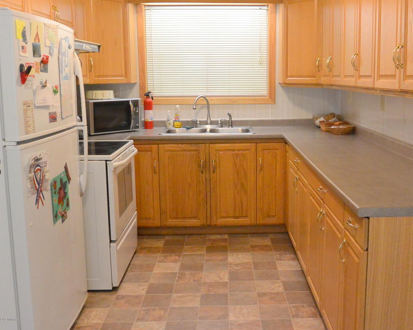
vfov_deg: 37.3
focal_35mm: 40
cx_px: 249
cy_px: 163
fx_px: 489
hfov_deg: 45.5
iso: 800
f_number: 4
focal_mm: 13.1
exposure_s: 1/50
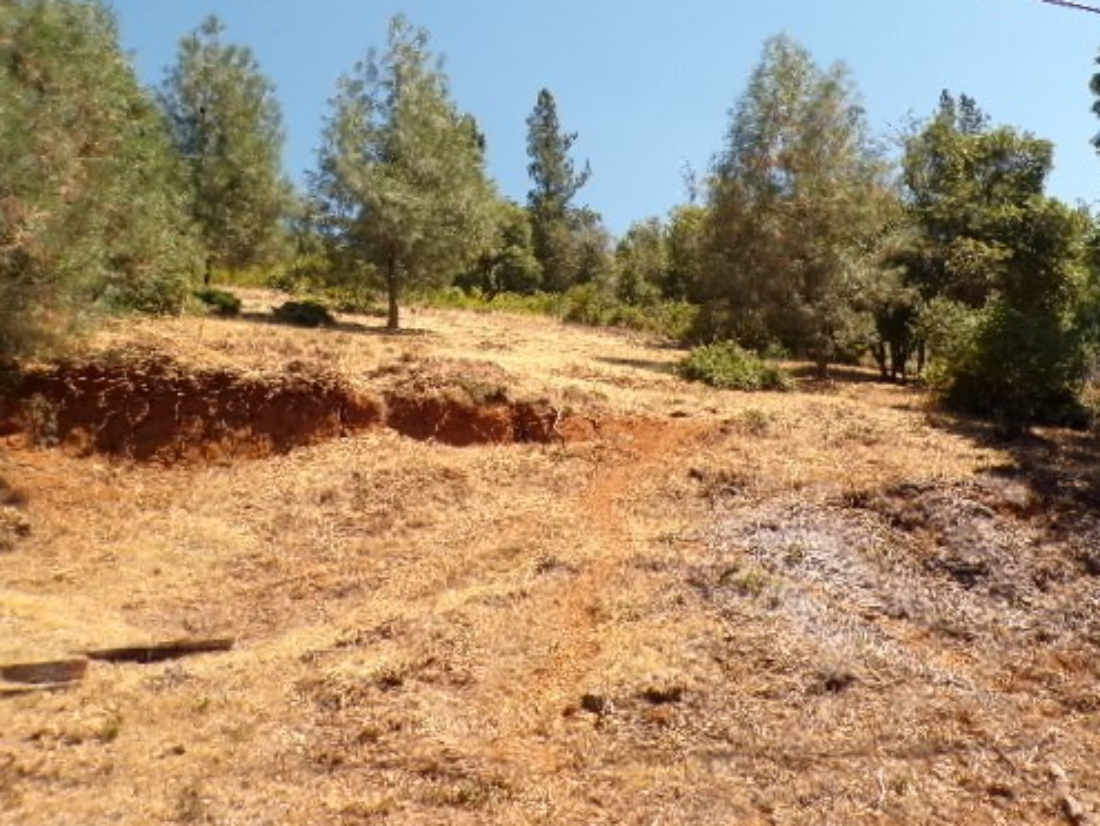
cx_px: 671
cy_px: 380
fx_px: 986
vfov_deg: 45.5
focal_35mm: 31
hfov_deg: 57.8
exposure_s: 1/400
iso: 100
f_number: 4.4
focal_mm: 4.3
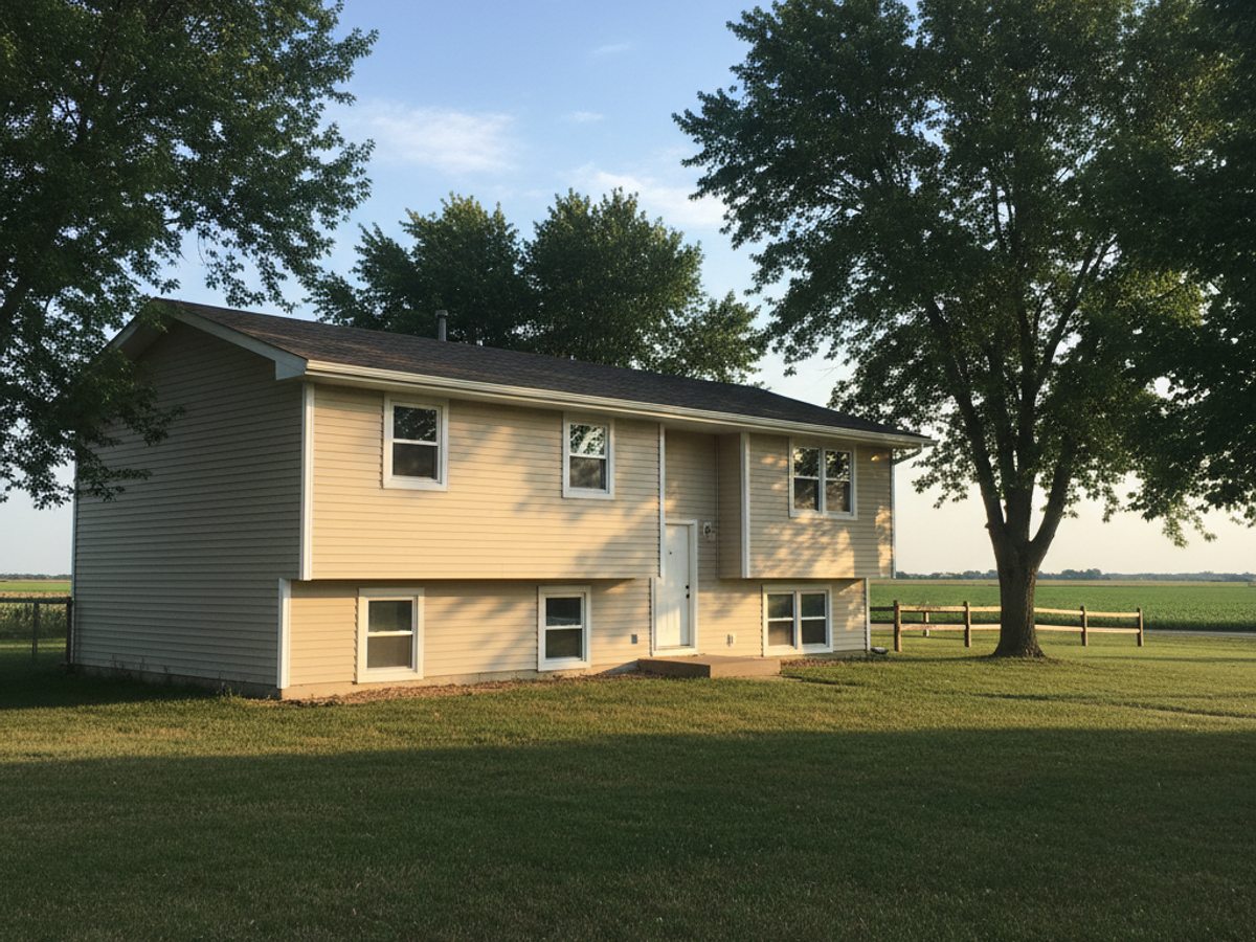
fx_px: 943
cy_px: 471
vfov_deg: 53.1
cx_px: 628
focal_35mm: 26
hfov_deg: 67.3
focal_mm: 5.7
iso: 817
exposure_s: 1/851
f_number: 1.6
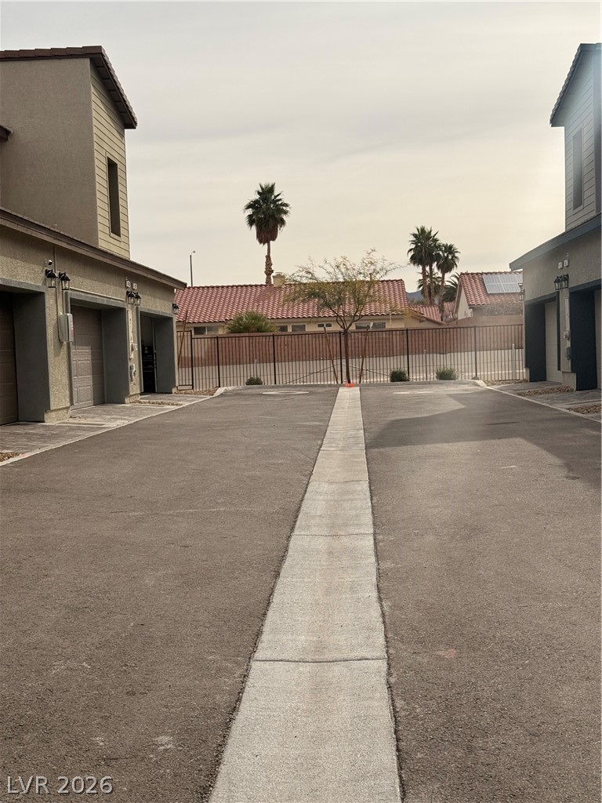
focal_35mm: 48
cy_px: 402
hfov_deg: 30.3
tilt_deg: -3.0
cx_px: 301
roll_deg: +1.5
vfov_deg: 39.7
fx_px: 1113
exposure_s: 1/11364
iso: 64
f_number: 1.78
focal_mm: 6.76
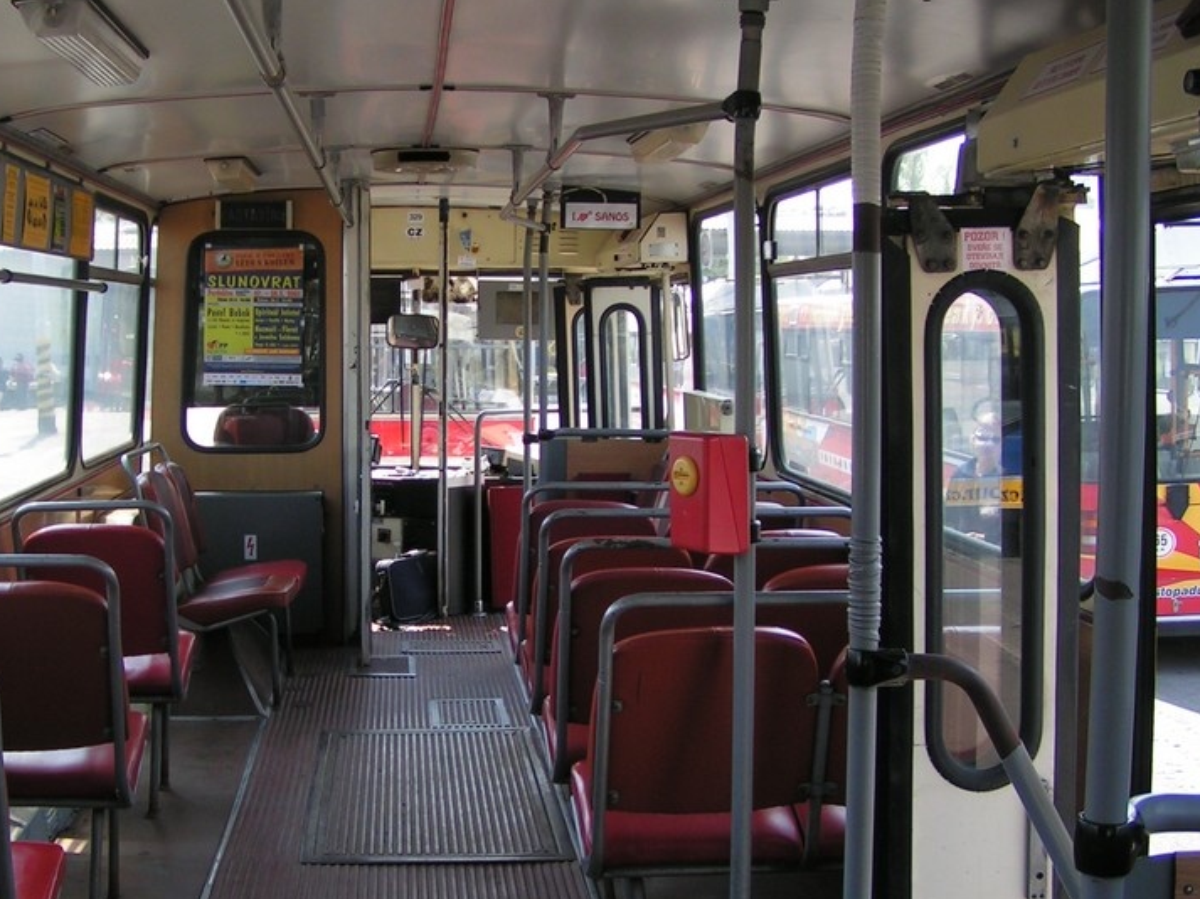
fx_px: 1663
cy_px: 481
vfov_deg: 30.2
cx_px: 465
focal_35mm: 48
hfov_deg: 39.5
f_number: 2.8
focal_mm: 5.8
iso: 50
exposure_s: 1/250
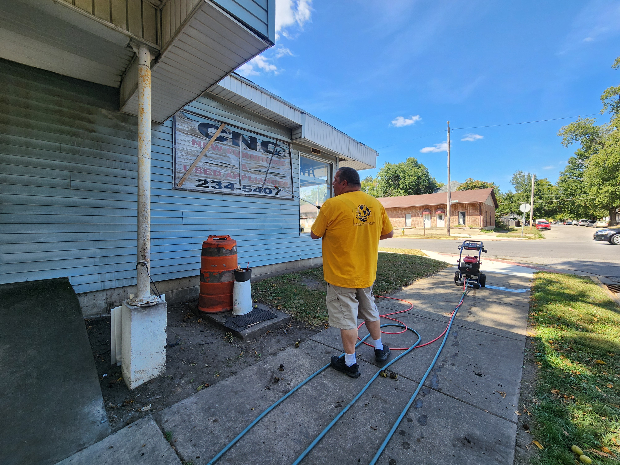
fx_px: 233
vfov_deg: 89.9
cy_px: 232
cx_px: 310
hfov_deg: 106.2
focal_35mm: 13
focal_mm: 2.2
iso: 50
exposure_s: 1/496
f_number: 2.2
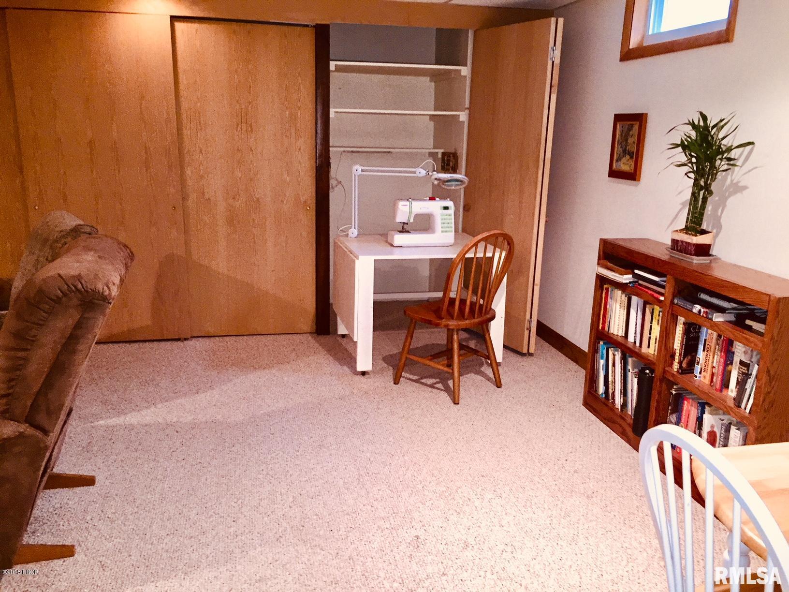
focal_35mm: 29
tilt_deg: -15.0
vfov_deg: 48.2
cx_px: 394
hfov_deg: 61.7
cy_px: 296
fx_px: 661
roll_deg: -0.8
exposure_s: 1/17
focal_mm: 4.15
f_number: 2.2
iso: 160
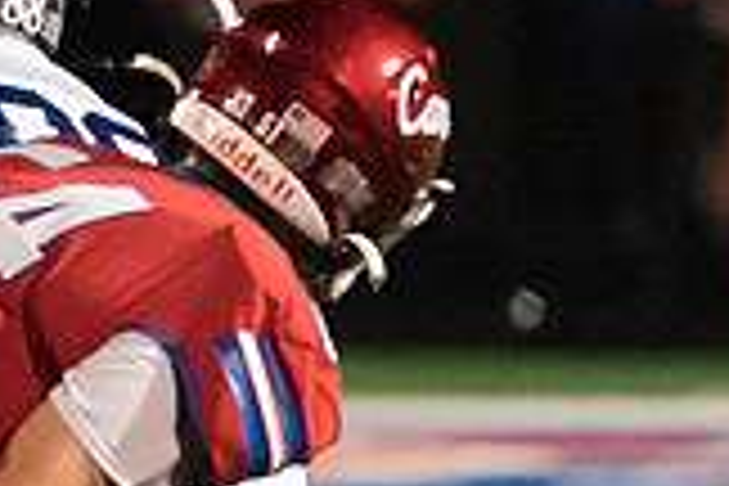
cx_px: -433
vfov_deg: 0.7
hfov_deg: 1.1
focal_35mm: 1919
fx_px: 38857
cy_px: 240
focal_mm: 200
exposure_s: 1/1250
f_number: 2.8
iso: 12800
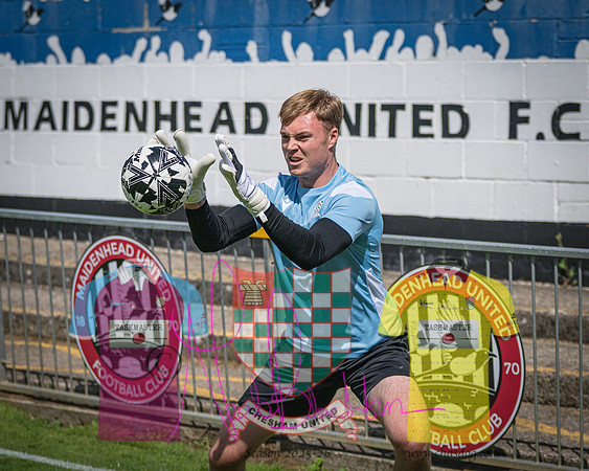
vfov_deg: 11.5
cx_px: 228
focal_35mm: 134
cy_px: 215
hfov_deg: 14.4
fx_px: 2329
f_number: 2.8
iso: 400
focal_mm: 73
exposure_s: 1/20000
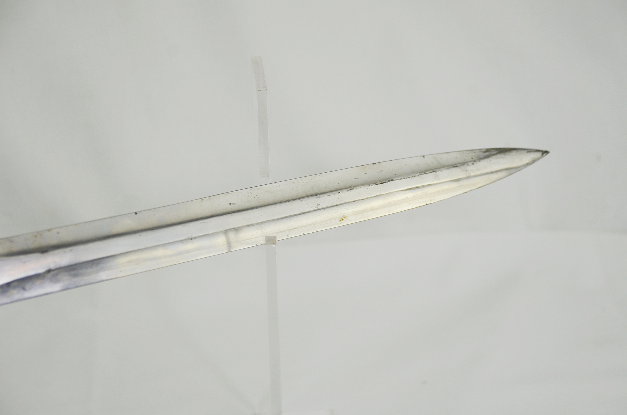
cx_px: 314
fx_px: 1721
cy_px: 208
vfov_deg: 13.8
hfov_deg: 20.7
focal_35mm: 99
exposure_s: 1/500
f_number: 5.6
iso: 400
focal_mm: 66
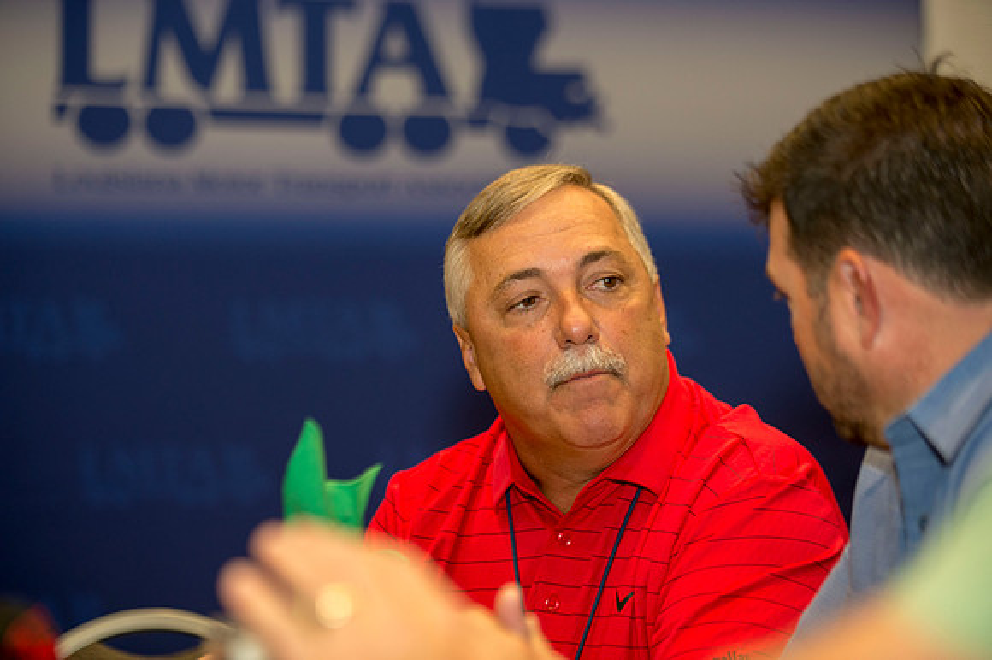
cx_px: 496
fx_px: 3029
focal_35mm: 110
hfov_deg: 18.6
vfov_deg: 12.4
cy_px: 330
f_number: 2.8
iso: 1600
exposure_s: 1/160
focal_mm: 110
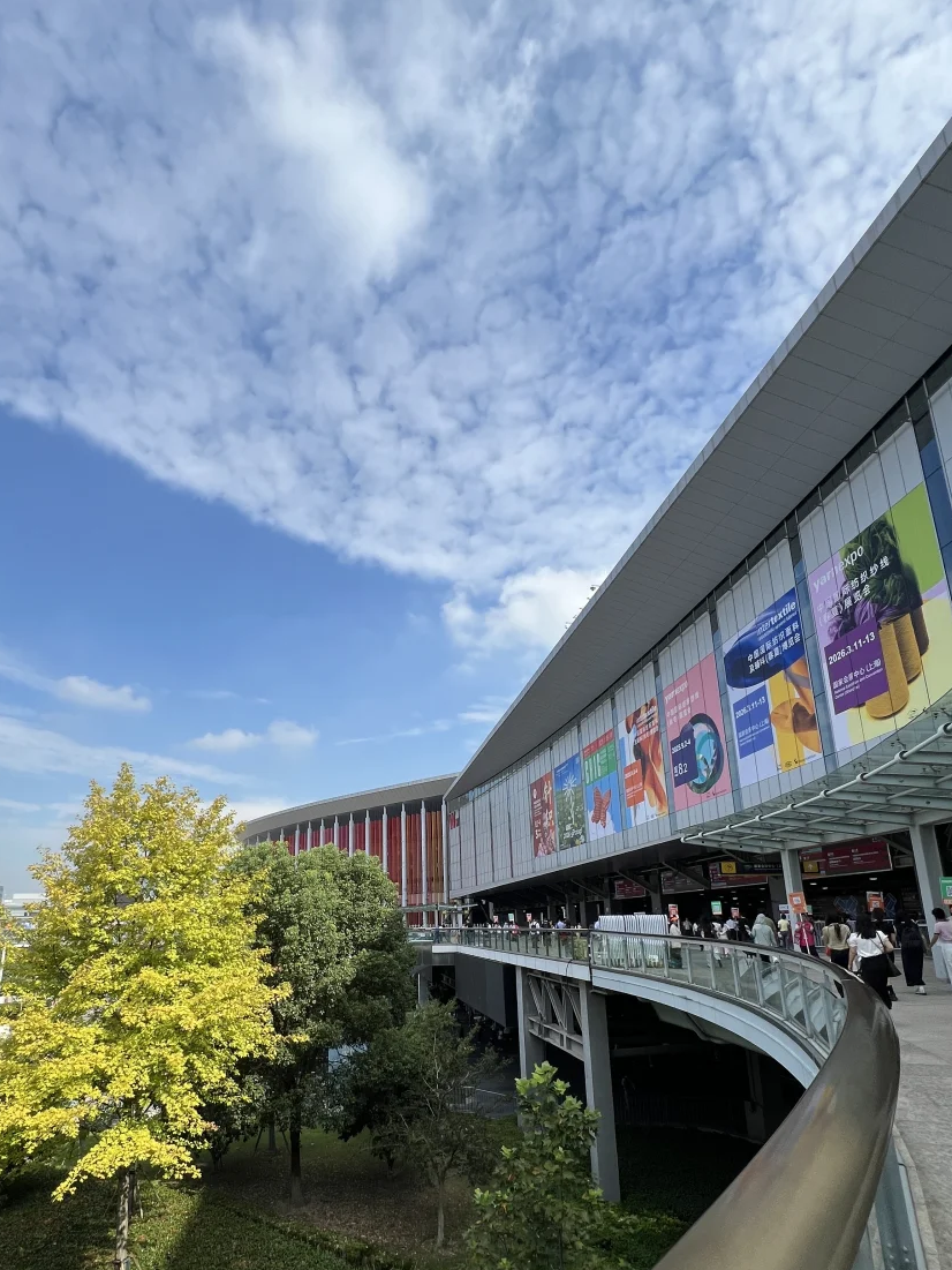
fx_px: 623
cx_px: 398
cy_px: 774
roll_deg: +0.7
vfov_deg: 89.6
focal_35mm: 17
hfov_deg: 74.2
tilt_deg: +15.7
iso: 32
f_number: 1.8
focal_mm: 1.57
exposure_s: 1/1597
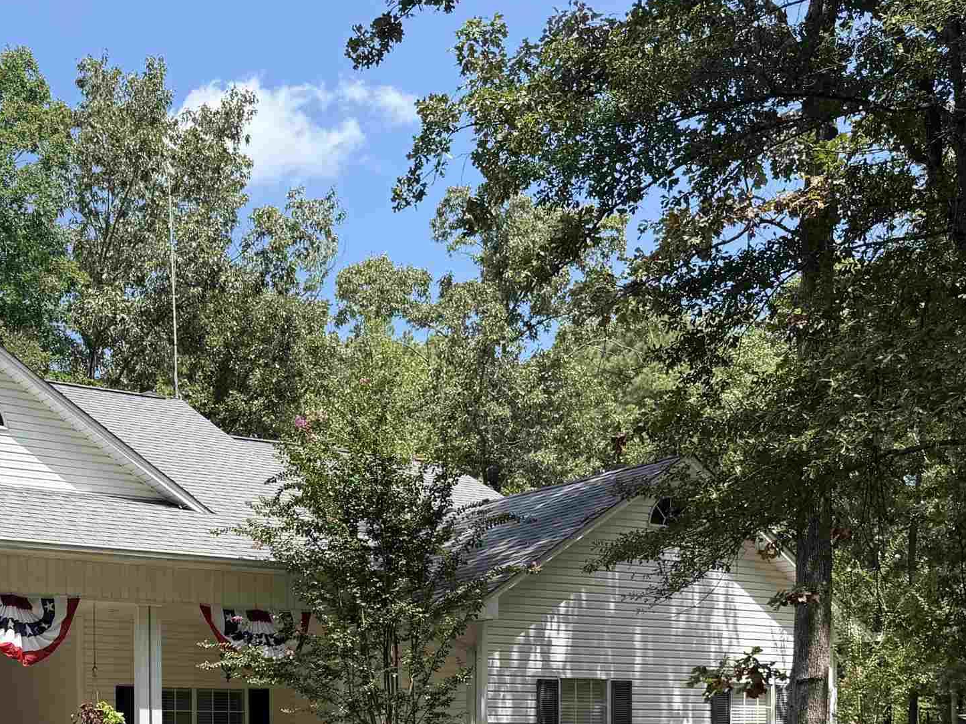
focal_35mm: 51
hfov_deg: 36.0
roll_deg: +0.3
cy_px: 742
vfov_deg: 26.8
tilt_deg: +0.6
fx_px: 1423
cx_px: 167
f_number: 1.78
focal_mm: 6.76
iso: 80
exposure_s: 1/2000
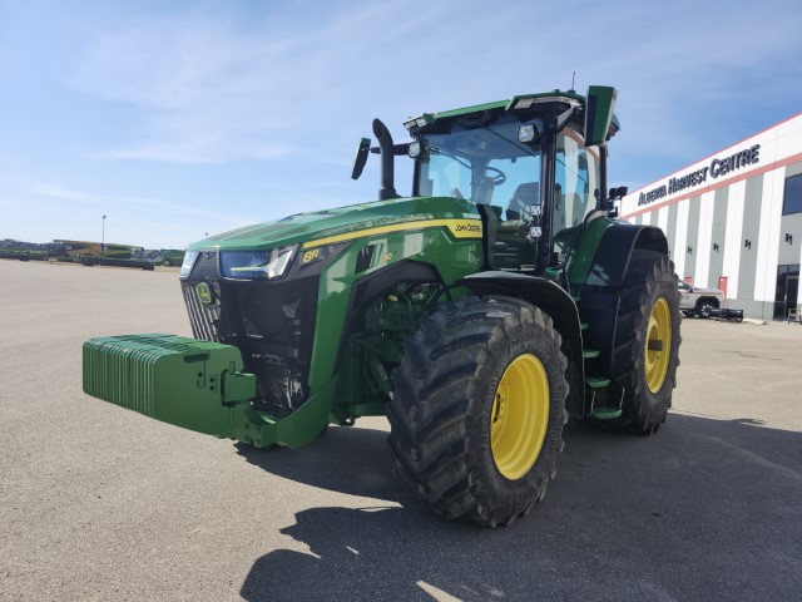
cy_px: 301
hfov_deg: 73.9
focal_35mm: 23
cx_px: 401
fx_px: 533
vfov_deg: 58.9
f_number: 1.8
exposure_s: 1/1614
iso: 25
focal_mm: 5.54
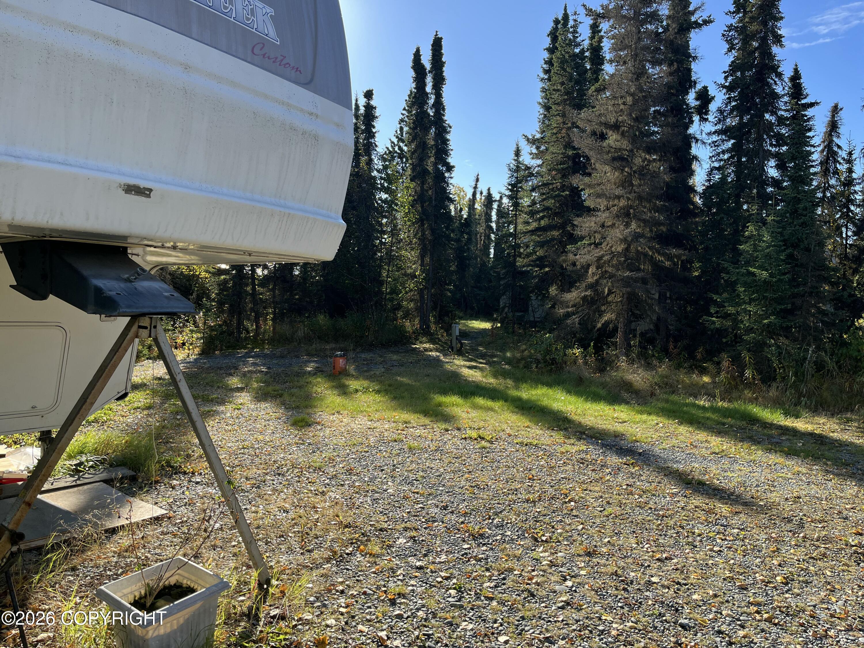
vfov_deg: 53.1
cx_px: 432
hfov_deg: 67.3
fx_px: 649
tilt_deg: -3.3
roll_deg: -0.6
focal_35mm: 26
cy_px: 324
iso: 50
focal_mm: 5.1
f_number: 1.6
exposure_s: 1/1294
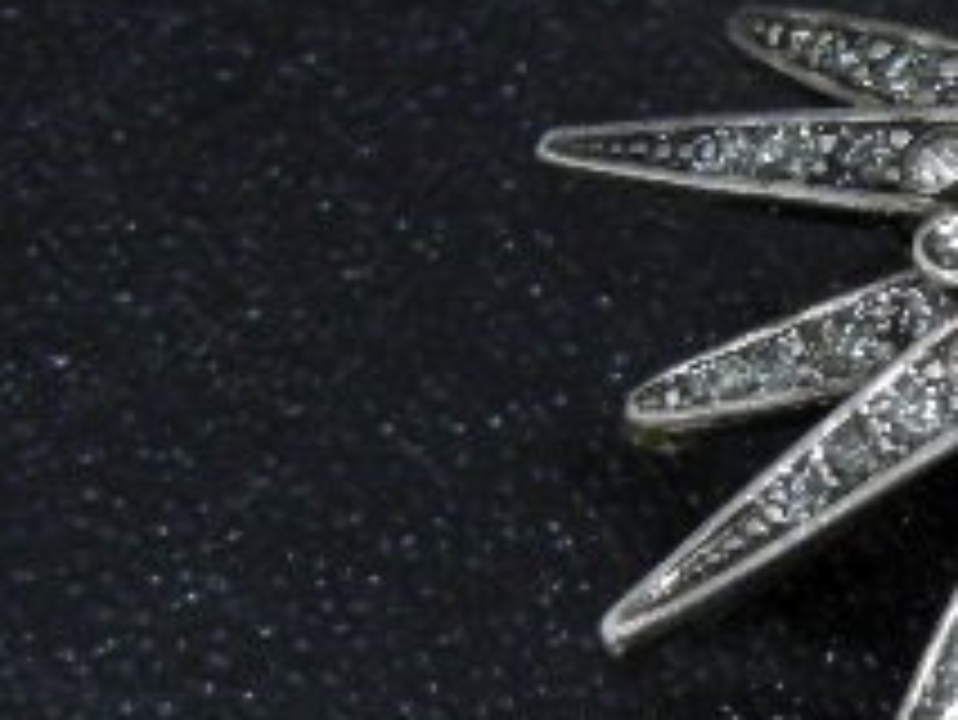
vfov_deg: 8.4
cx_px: 1178
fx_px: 4901
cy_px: 338
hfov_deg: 10.9
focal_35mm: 177
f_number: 8
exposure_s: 1/30
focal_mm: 10.6
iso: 729
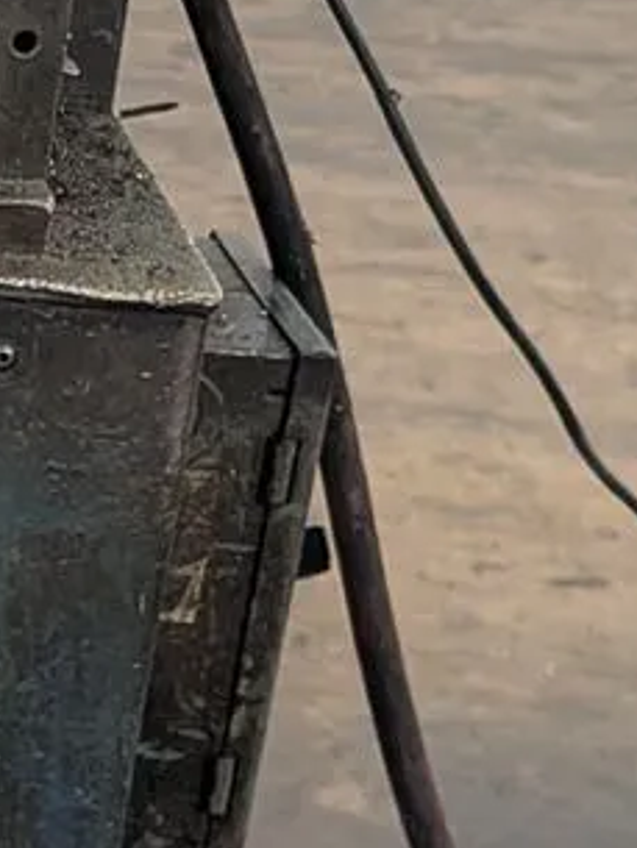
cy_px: 484
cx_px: -701
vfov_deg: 17.4
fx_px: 2771
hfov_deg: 11.6
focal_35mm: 113
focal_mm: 6.9
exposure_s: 1/51
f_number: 1.68
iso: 300
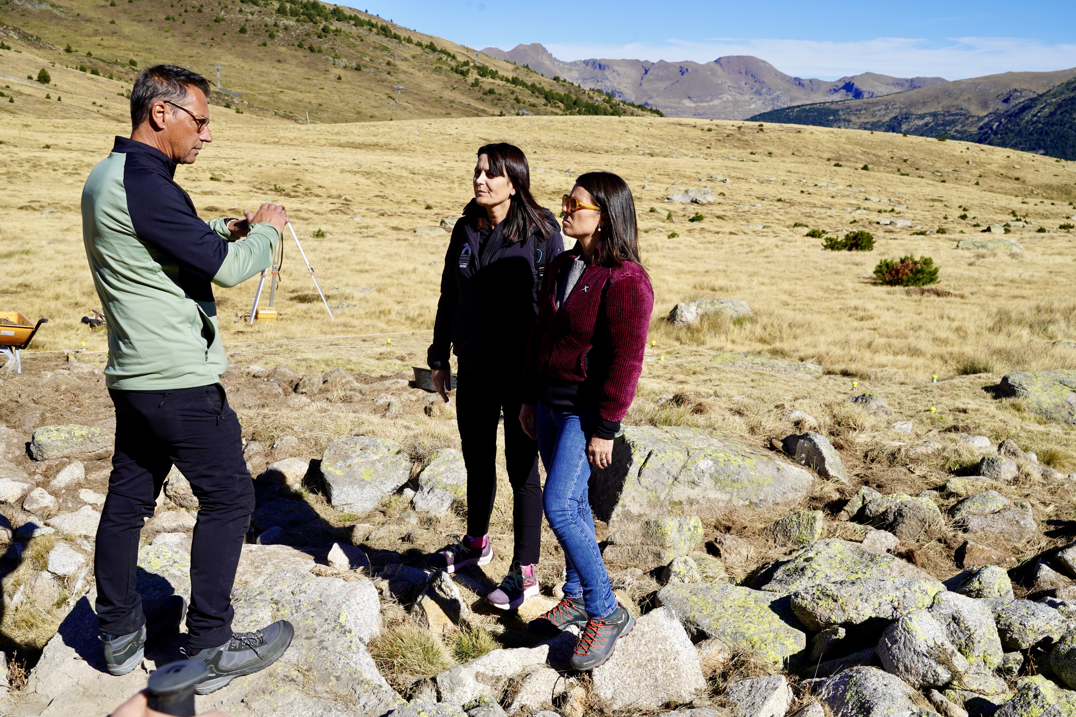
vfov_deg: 34.2
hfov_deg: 49.6
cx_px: 538
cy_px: 358
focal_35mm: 39
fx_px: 1166
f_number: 10
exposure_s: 1/160
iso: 100
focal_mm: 39
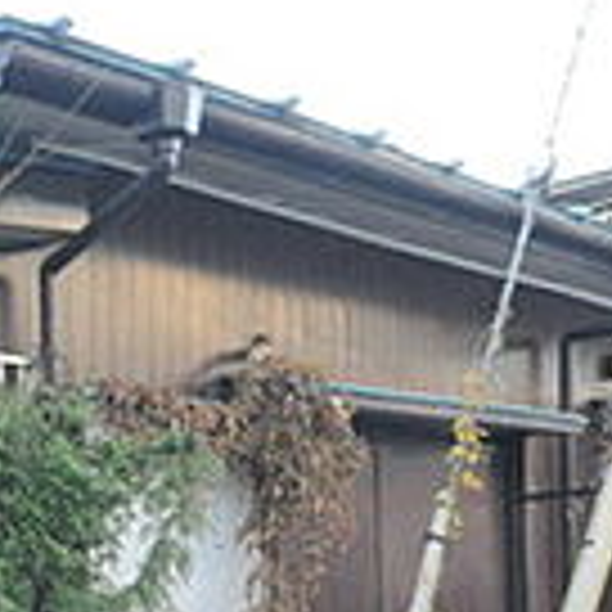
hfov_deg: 26.3
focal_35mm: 58
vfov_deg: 28.2
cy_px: 574
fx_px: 1160
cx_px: -122
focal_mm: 10
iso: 1600
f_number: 4
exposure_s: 1/15
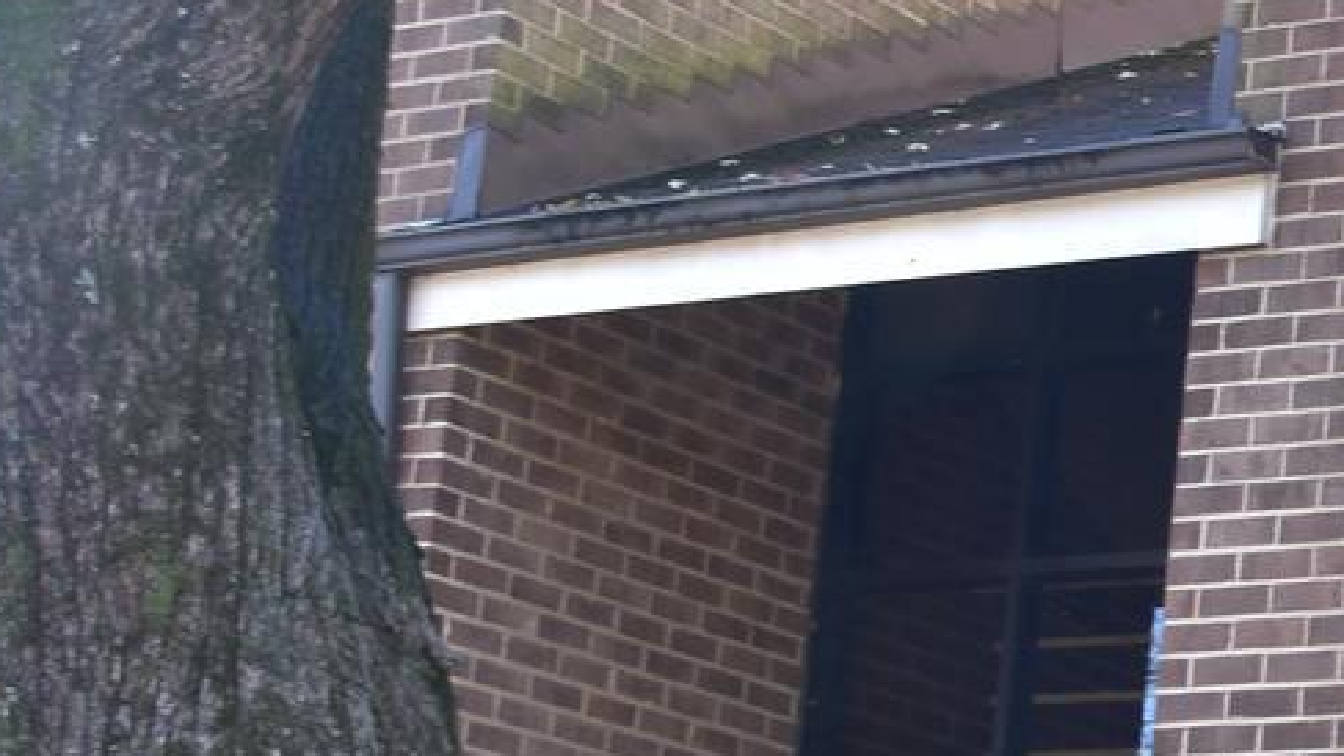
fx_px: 4241
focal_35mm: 119
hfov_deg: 15.8
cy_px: 710
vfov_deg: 10.1
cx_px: 2302
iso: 100
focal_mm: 18
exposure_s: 1/40
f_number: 6.3
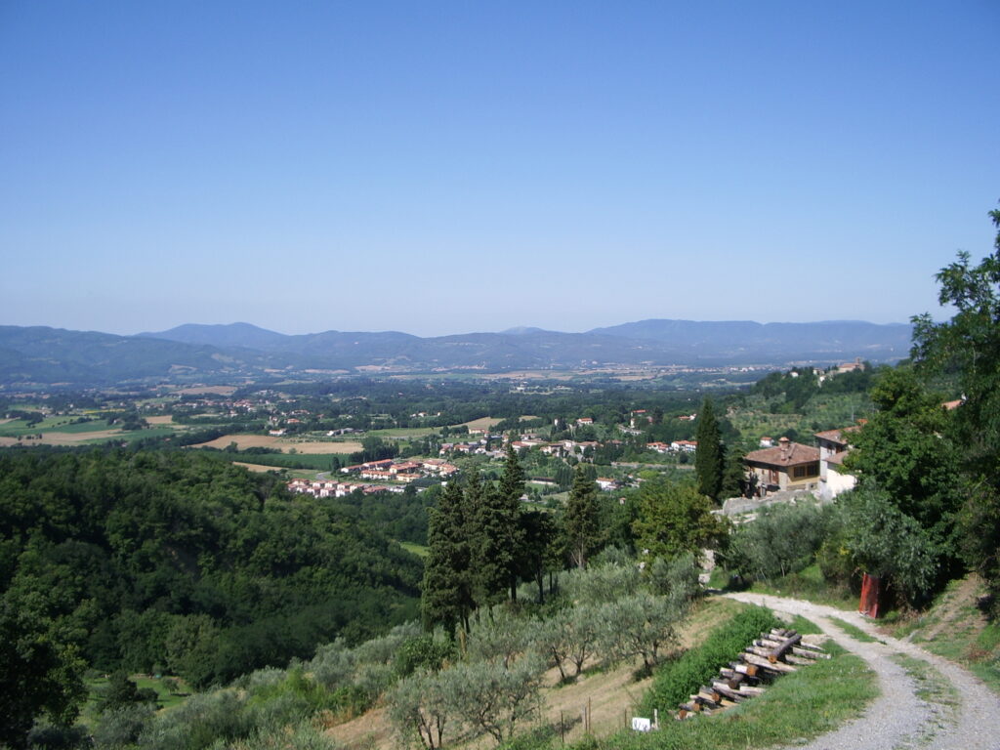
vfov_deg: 40.7
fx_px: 1011
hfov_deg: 52.6
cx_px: 500
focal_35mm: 35
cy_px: 375
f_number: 4.3
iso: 50
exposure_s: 1/400
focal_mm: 5.8
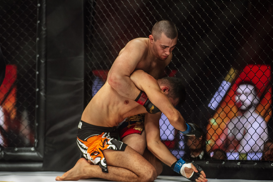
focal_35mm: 110
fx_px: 834
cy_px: 91
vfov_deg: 12.5
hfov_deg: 18.6
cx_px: 136
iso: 2000
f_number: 4
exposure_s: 1/1000
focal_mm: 110
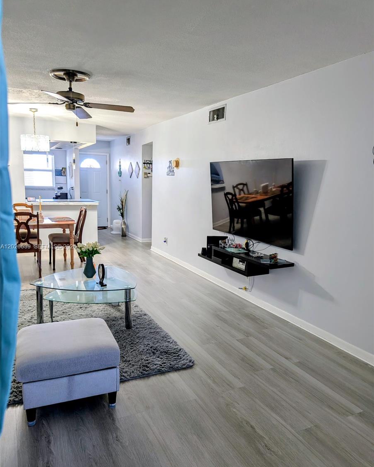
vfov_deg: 68.0
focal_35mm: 25
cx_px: 187
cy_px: 247
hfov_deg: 56.8
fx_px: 346
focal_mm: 6.9
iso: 55
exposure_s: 1/24
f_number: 1.68
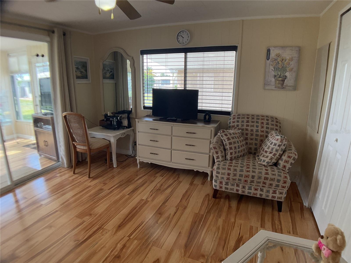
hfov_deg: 61.7
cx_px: 176
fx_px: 294
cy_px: 132
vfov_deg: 48.2
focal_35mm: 29
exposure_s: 1/122
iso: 16
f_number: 1.8
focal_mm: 3
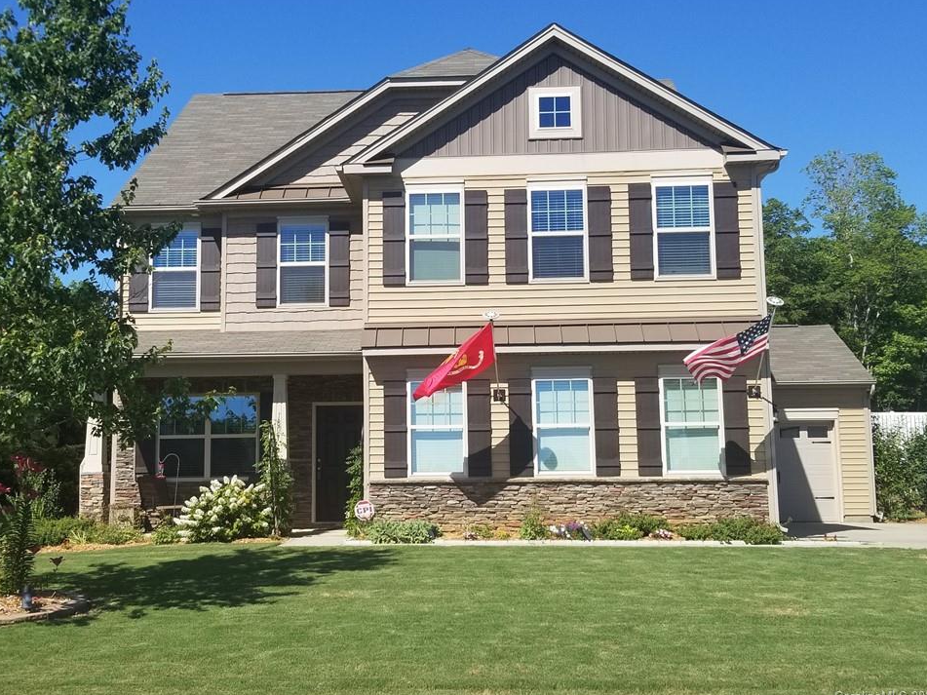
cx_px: 447
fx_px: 750
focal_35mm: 28
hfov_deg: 63.4
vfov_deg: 49.7
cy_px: 331
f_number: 1.7
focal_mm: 4.25
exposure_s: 1/2625
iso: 50
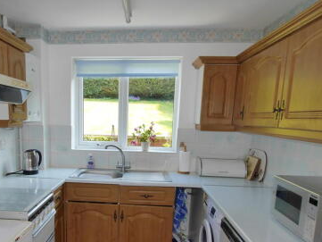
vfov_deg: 47.3
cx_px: 118
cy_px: 166
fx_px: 270
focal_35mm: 29
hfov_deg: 60.7
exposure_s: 1/100
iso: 160
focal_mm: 9
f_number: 4
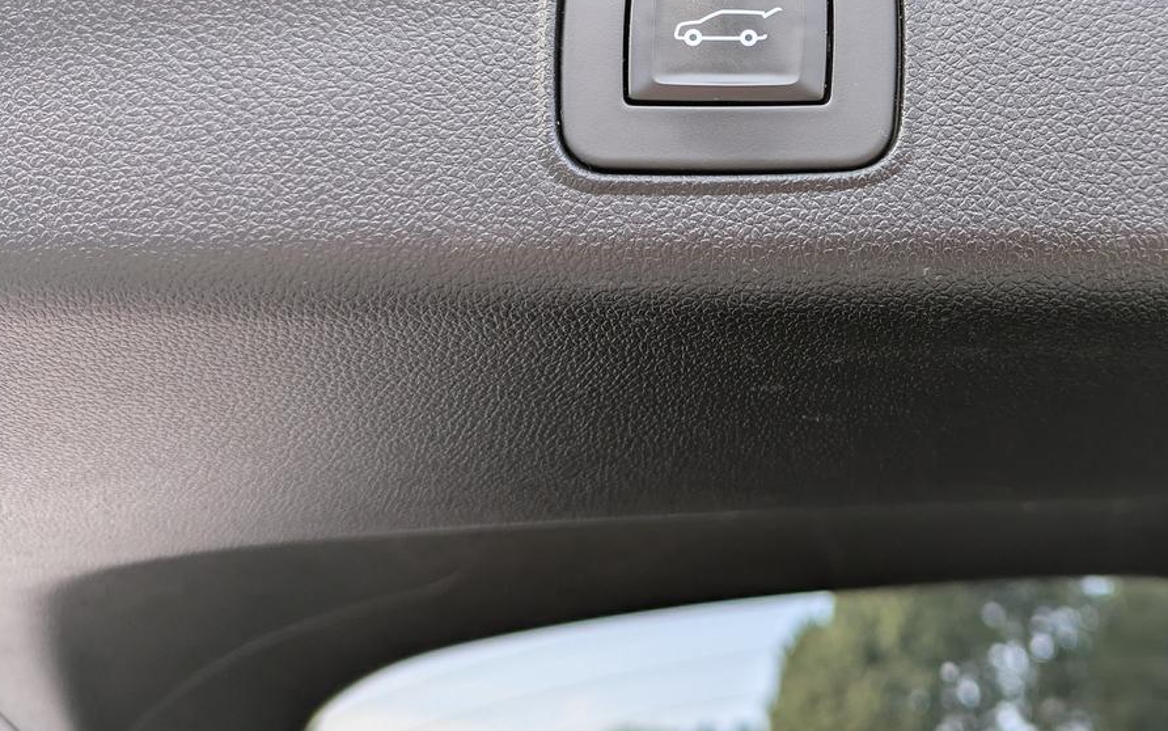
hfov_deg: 50.5
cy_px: 176
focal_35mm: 38
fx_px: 1210
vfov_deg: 32.9
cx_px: 785
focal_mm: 5.43
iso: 49
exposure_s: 1/168
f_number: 1.89
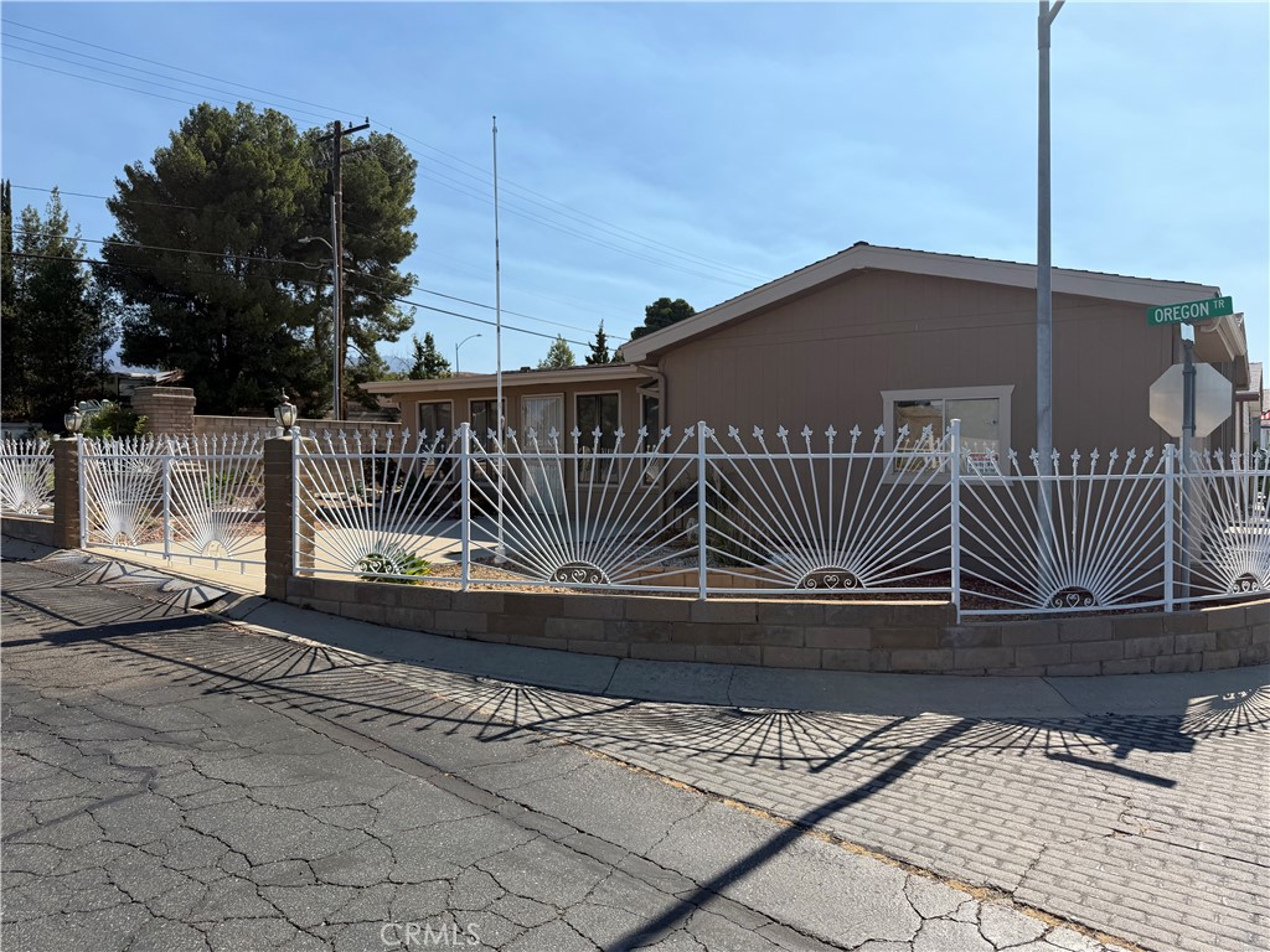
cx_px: 635
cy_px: 476
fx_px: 881
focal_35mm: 24
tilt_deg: -3.6
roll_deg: -0.3
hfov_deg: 71.6
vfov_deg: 56.8
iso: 80
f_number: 1.78
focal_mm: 6.76
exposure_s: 1/5319
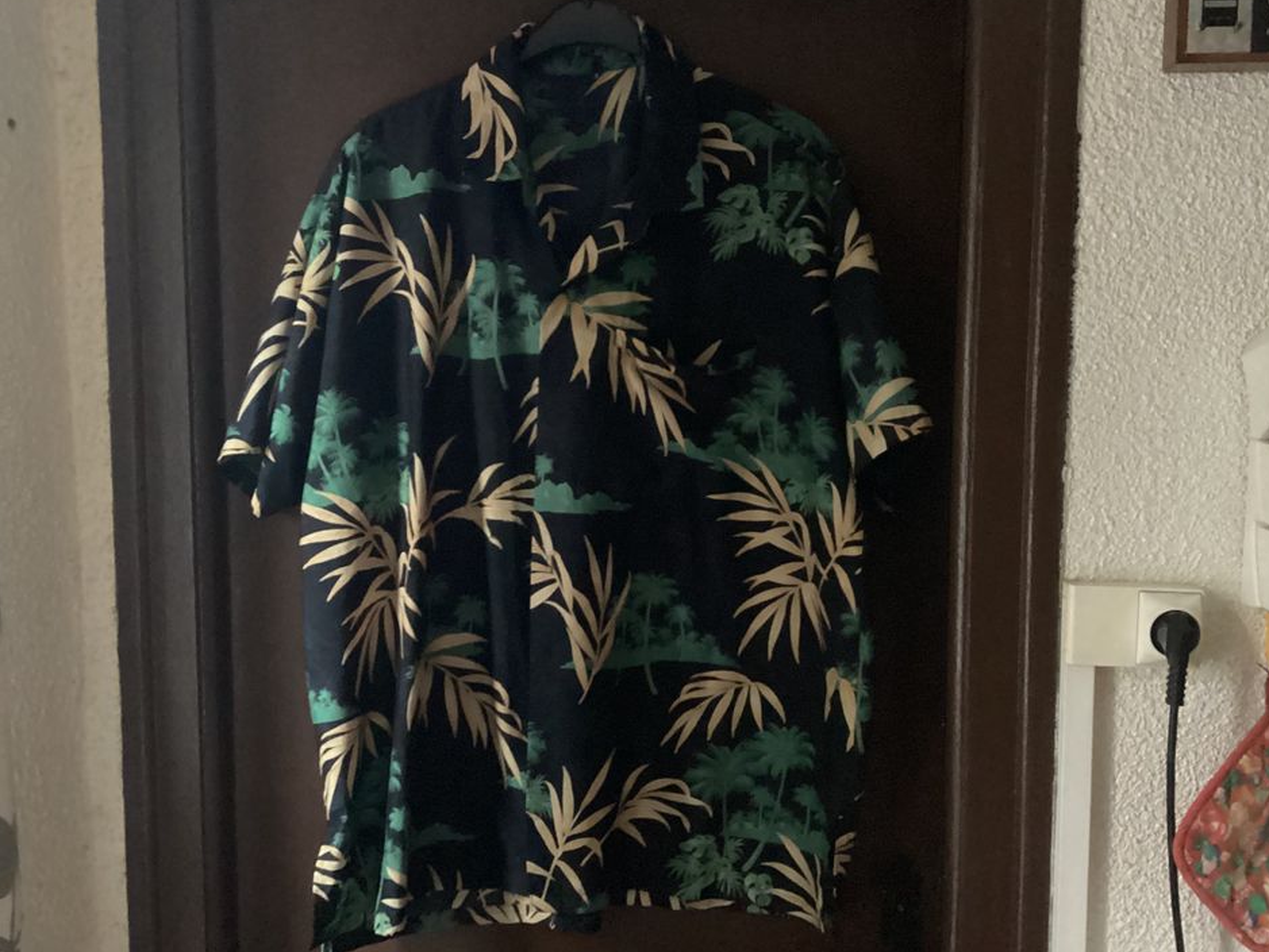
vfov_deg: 43.0
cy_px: 466
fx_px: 1210
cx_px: 643
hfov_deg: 55.3
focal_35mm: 33
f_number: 2.4
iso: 800
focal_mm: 3.3
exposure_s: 1/17
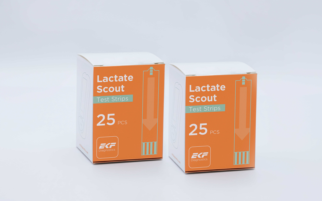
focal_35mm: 92
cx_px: 161
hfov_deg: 22.6
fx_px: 807
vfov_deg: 14.2
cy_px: 105
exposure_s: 1/90
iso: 400
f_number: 8
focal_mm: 60
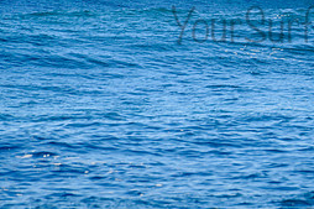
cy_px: -21
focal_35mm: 1401
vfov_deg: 1.0
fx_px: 12211
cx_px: 380
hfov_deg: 1.5
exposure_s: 1/2000
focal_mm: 500
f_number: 5.6
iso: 250
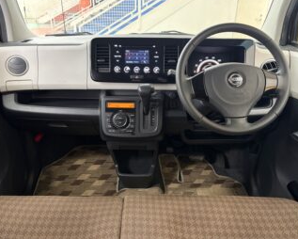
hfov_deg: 62.2
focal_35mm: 28
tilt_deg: -24.9
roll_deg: +0.0
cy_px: 117
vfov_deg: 51.6
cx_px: 143
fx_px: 247
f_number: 1.6
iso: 640
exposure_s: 1/33
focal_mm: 5.96
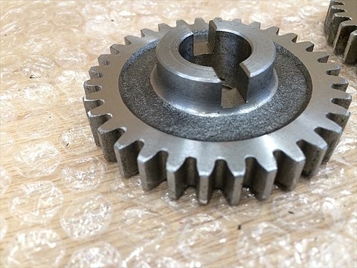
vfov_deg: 48.2
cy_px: 134
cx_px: 178
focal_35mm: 29
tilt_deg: -44.5
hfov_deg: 61.7
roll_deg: +2.7
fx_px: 299
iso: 160
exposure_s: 1/30
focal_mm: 4.15
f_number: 2.2
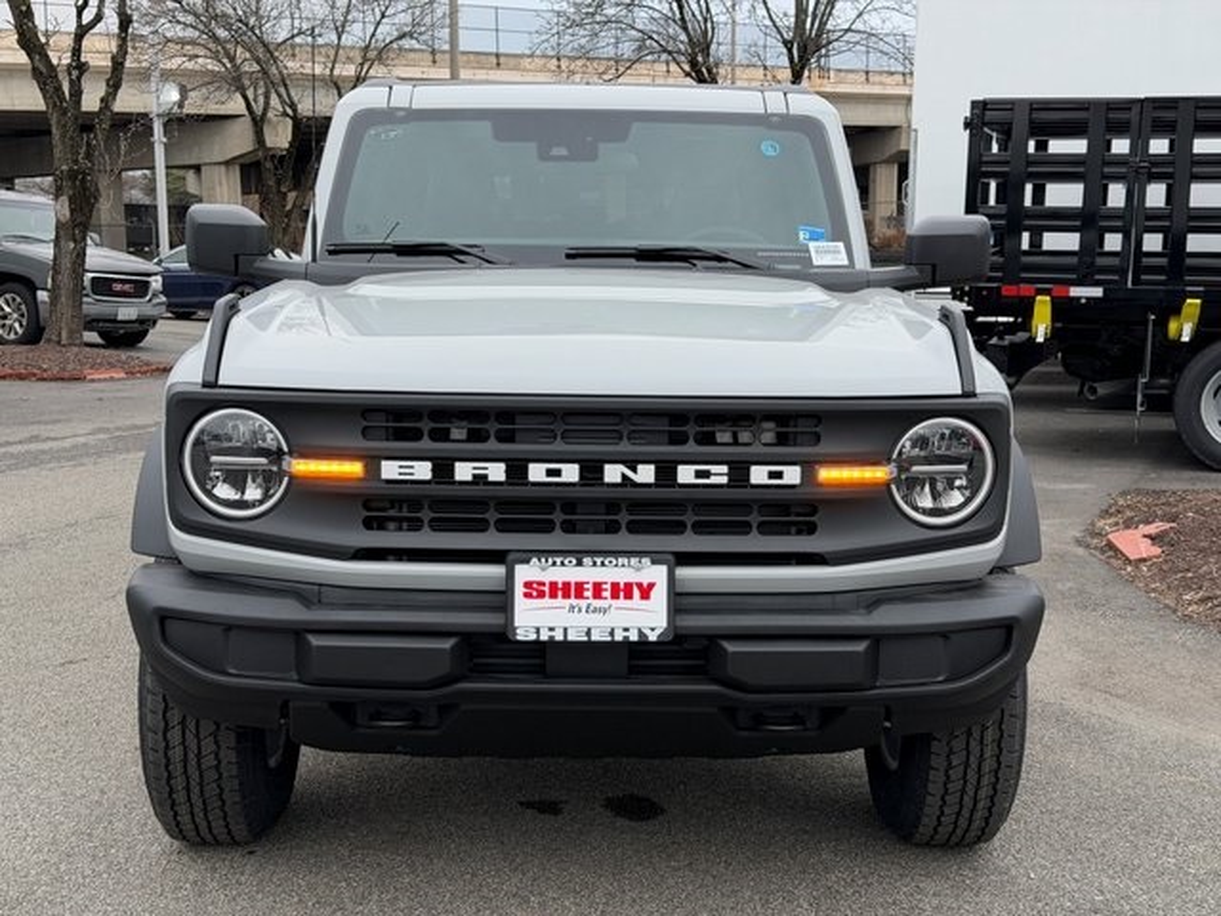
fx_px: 1693
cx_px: 610
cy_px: 458
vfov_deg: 30.3
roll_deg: +0.5
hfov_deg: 39.7
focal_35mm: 48
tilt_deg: -8.9
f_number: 1.78
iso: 64
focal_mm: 6.76
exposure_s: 1/1285
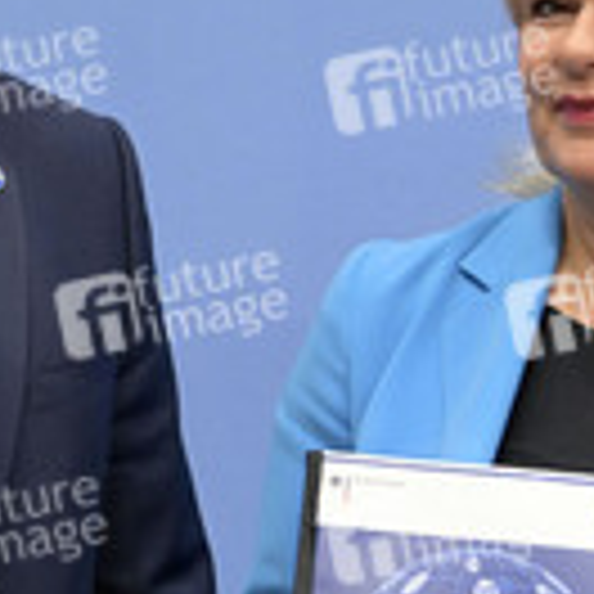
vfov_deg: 8.9
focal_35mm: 197
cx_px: 52
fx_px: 3825
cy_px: 194
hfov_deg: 8.8
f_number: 5.6
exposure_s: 1/320
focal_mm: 68
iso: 5000
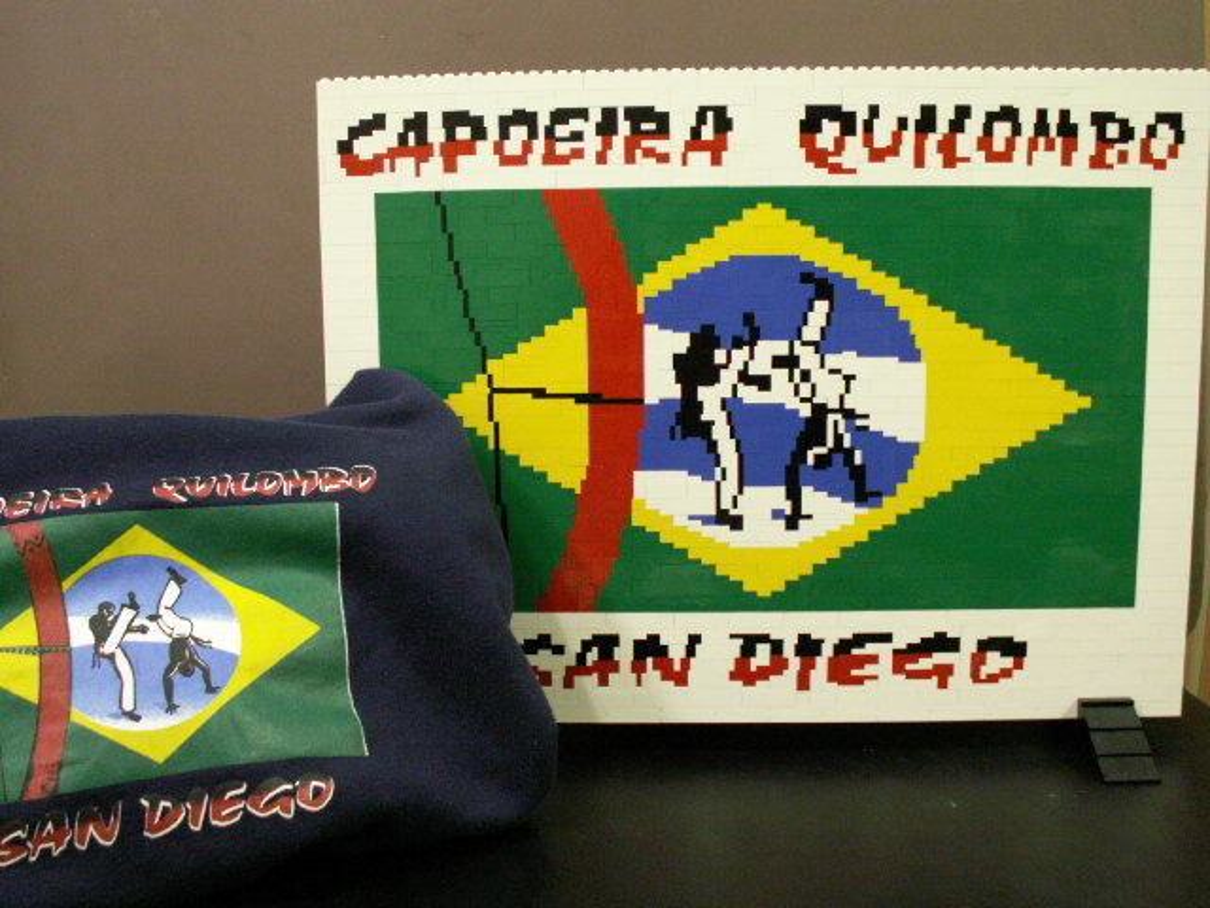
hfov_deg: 52.6
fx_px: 1223
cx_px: 605
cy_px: 454
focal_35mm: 35
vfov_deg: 40.7
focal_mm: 5.86
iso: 160
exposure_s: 1/8
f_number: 2.8
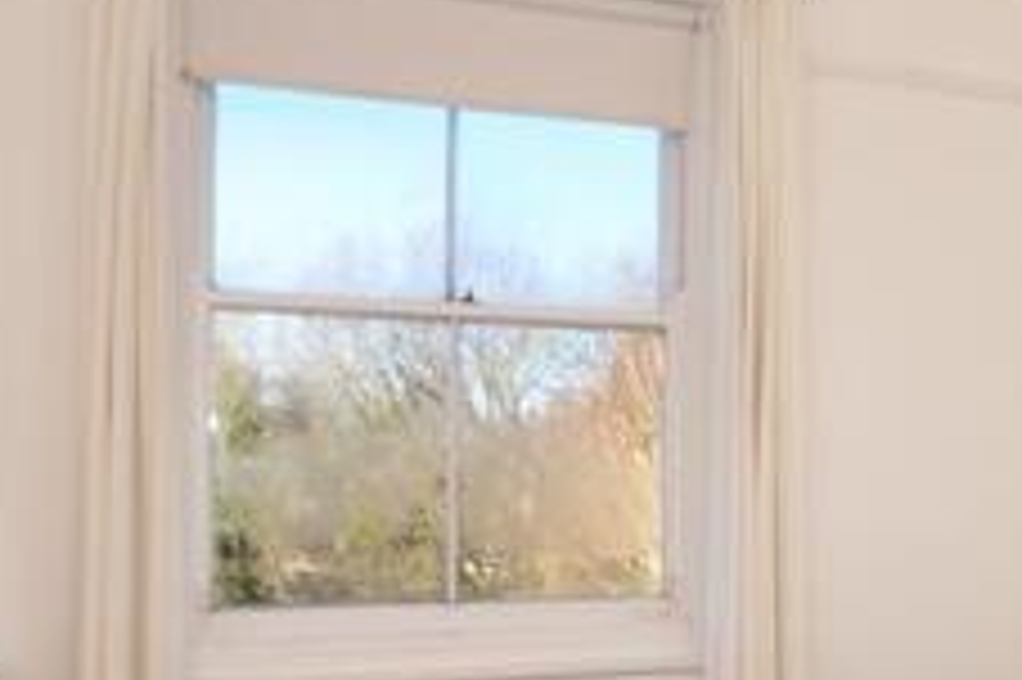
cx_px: 941
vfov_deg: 25.8
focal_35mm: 52
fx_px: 1475
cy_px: 448
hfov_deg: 35.7
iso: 400
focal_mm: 12
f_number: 9
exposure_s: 1/200
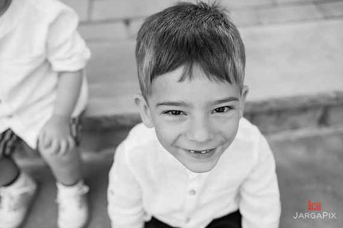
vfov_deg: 35.9
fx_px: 353
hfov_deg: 51.9
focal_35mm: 37
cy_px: 114
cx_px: 175
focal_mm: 36
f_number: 3.2
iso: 400
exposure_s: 1/1600
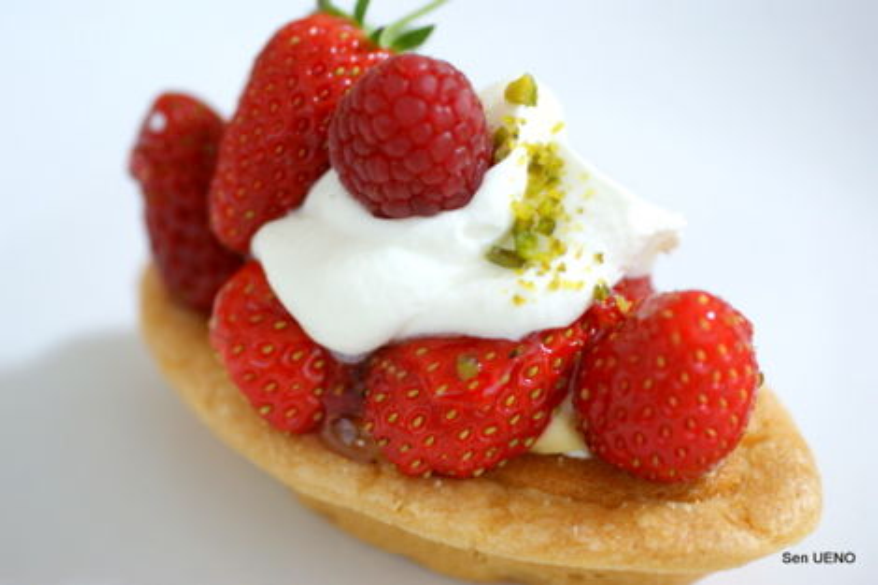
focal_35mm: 75
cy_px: 292
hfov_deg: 27.0
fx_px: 1828
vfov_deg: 18.2
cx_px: 439
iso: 400
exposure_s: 1/20
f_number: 3.5
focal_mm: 50
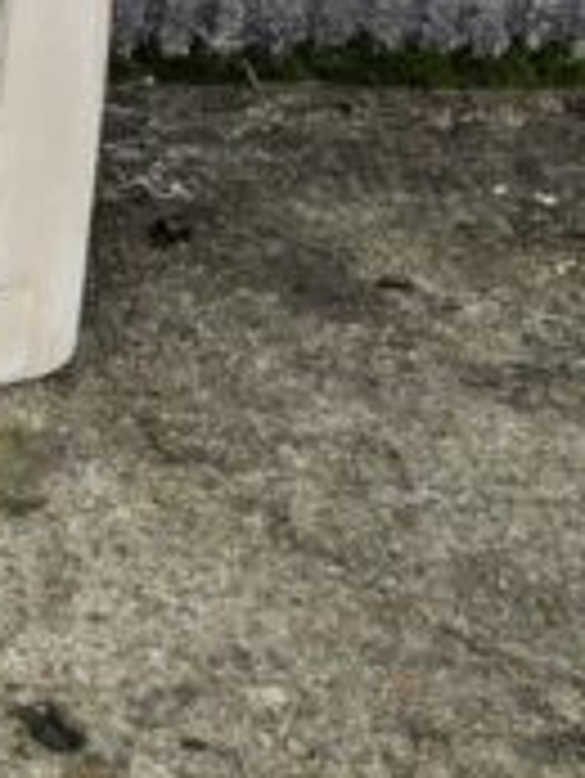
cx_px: -261
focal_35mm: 88
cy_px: -265
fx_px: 1980
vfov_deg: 20.2
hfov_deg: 15.6
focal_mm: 5.43
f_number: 1.89
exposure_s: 1/196
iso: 78
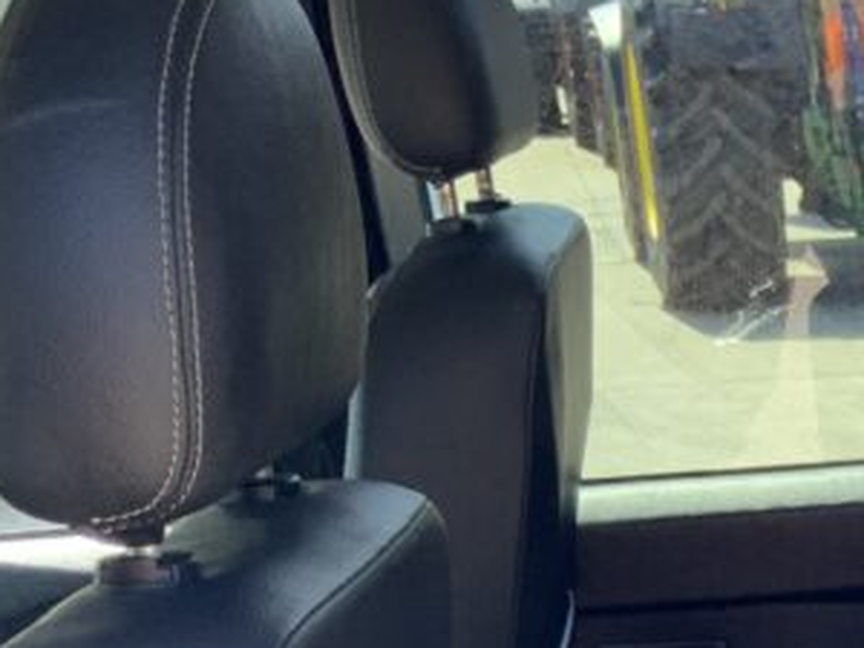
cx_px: 1463
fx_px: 2471
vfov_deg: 14.0
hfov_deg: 17.0
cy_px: 956
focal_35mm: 99
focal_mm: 3
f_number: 1.8
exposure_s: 1/122
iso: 20
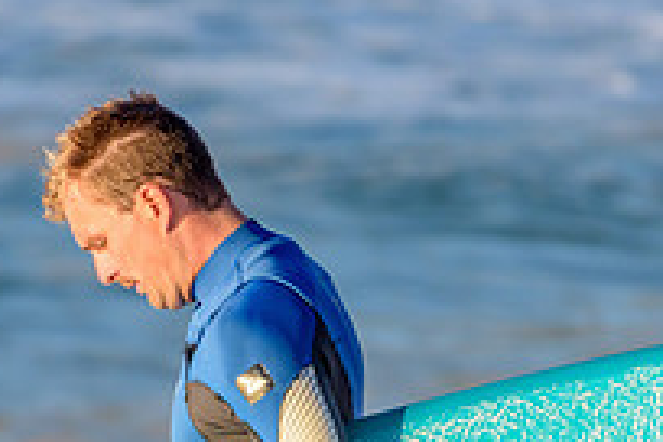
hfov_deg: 1.4
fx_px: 26223
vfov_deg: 1.0
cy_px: 515
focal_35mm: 1424
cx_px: 88
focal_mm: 500
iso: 180
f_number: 5.6
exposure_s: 1/1000
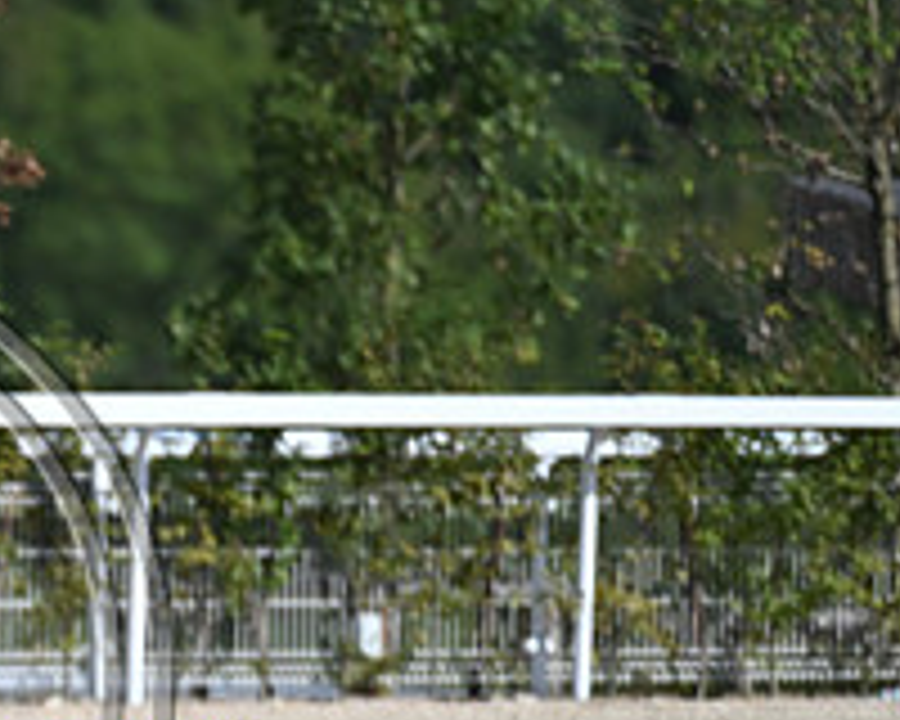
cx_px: -342
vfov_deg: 1.4
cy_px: 614
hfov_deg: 1.8
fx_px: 29034
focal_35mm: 1090
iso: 200
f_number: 4.5
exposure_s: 1/1600
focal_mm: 400
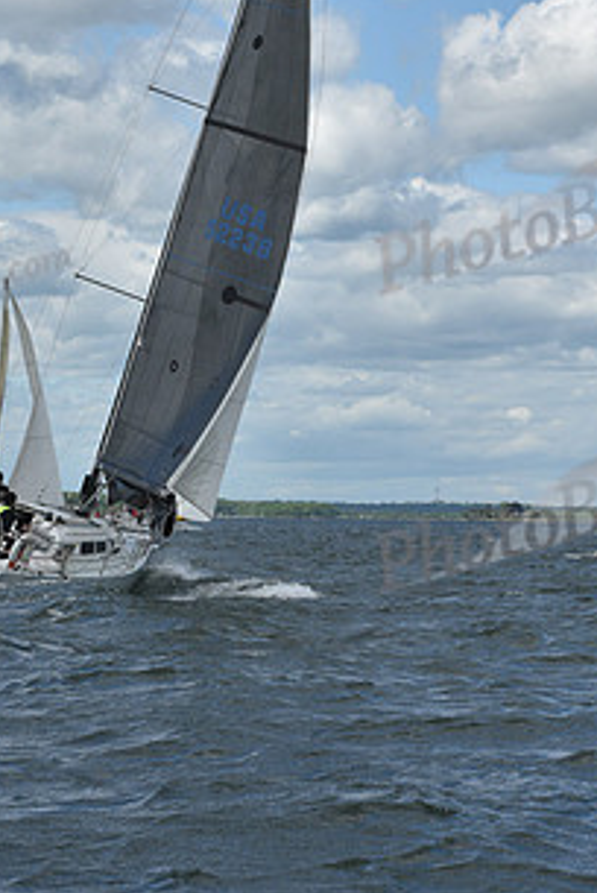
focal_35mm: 133
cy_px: 108
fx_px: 3301
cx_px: 224
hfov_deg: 10.3
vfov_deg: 15.2
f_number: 9
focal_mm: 70
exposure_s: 1/1250
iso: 320
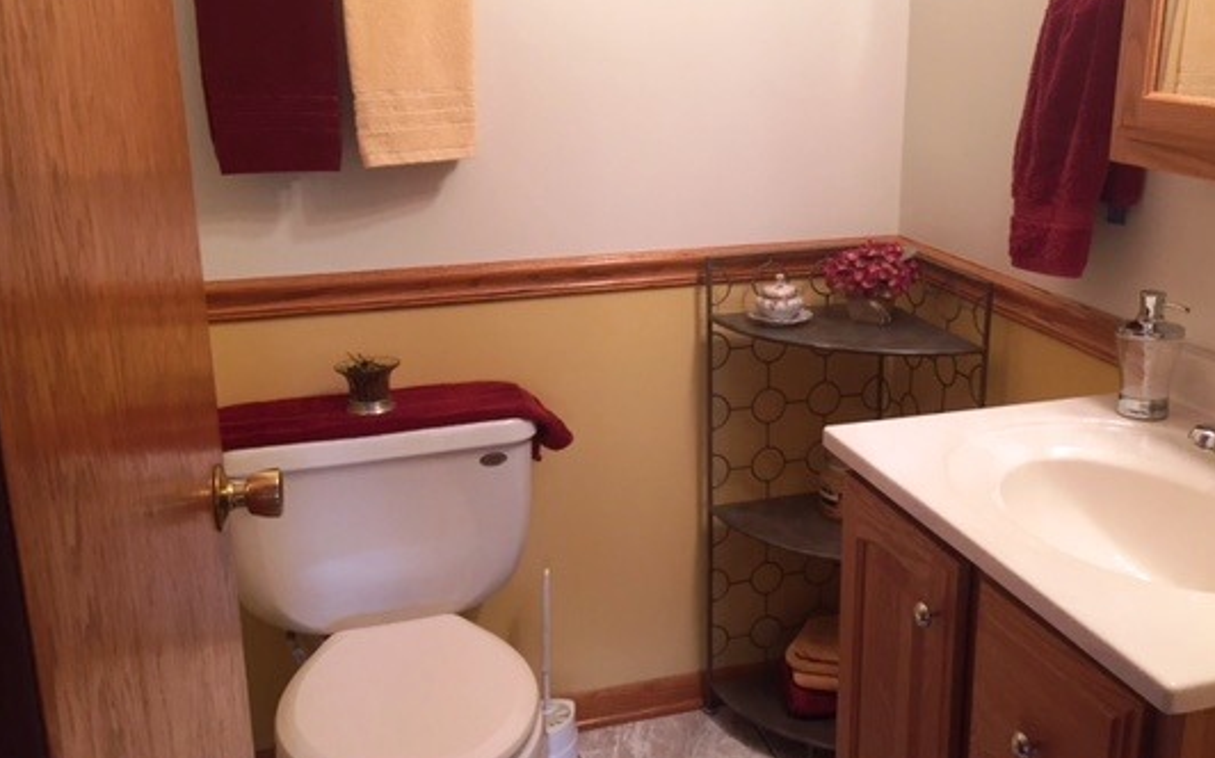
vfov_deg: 34.4
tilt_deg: -16.2
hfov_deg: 52.7
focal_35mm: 37
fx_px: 1225
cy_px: 354
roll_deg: -0.8
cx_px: 676
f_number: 2.2
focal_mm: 4.15
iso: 80
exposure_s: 1/30
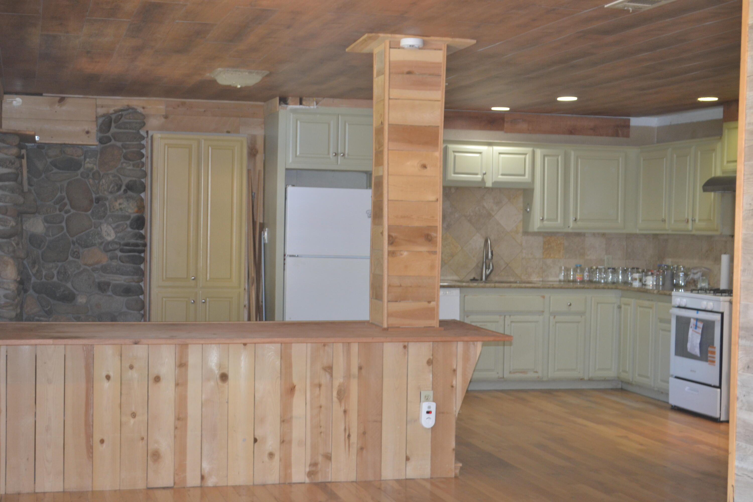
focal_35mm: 60
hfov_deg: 33.4
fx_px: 1255
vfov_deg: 22.6
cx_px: 376
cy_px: 251
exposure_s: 1/30
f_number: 5.3
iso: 800
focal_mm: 40
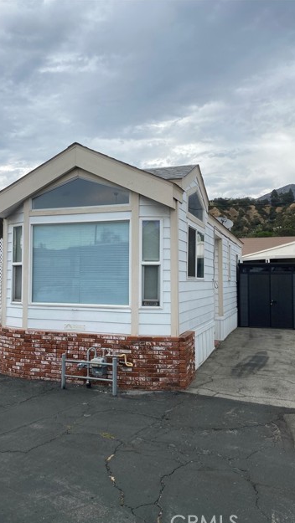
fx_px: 403
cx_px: 124
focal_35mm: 29
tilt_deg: +2.3
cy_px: 267
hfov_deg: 40.1
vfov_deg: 66.0
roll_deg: -0.8
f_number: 1.8
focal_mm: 4.25
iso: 32
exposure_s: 1/2066
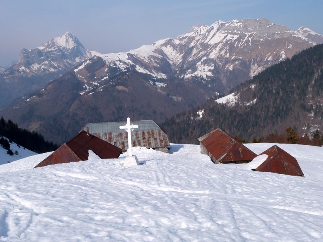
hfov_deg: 49.0
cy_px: 121
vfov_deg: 37.7
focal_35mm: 38
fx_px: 355
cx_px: 162
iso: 100
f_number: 5.6
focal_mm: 6.8
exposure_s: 1/800
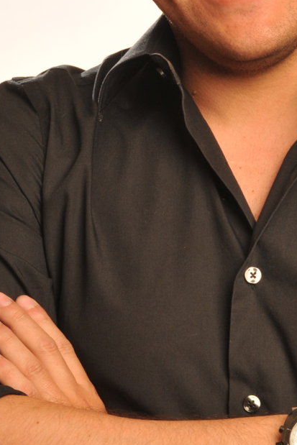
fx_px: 3525
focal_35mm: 285
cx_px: 258
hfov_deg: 4.8
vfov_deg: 7.2
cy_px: 206
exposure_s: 1/200
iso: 200
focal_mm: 70
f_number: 11
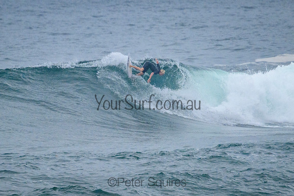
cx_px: 160
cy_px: 82
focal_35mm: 1100
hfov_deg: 1.9
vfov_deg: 1.3
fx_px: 8983
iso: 3200
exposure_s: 1/2000
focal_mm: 800
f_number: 11
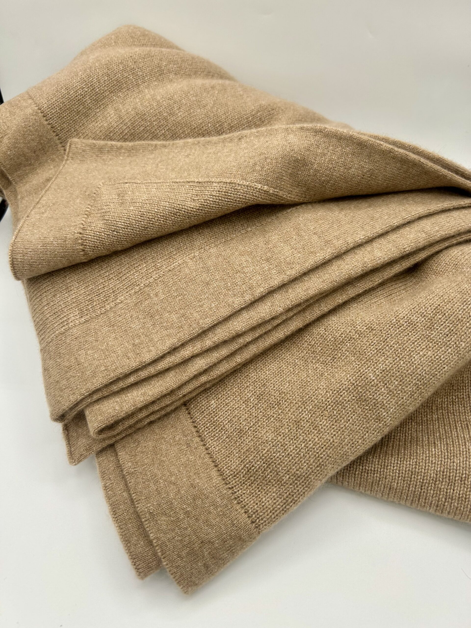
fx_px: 472
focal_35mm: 26
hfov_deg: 53.1
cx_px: 236
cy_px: 314
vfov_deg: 67.3
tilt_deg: -45.5
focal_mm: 5.7
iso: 50
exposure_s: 1/917
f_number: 1.5
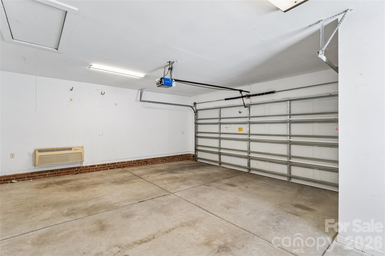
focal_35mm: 17
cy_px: 128
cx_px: 192
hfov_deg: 94.0
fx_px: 180
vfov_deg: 71.1
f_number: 13
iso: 400
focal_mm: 16.8
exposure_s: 1/8
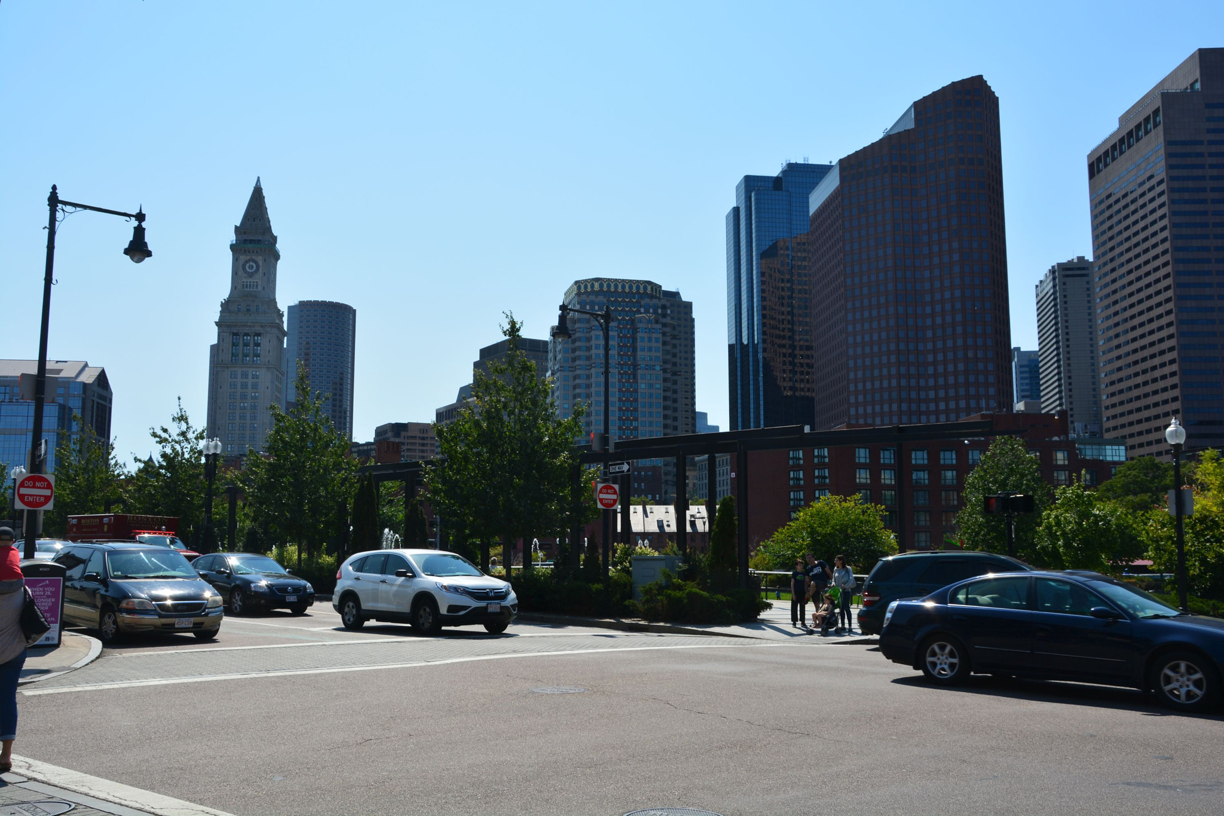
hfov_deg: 57.2
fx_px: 1122
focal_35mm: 33
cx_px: 612
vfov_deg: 40.0
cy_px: 408
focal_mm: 22
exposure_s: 1/200
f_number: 11
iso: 100
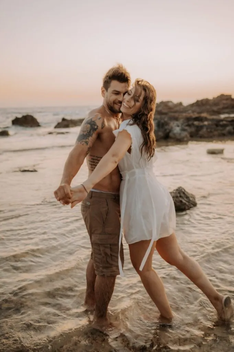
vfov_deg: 54.5
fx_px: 342
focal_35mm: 35
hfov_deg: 37.8
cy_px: 176
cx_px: 117
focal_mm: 35
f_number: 2.2
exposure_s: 1/250
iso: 1600
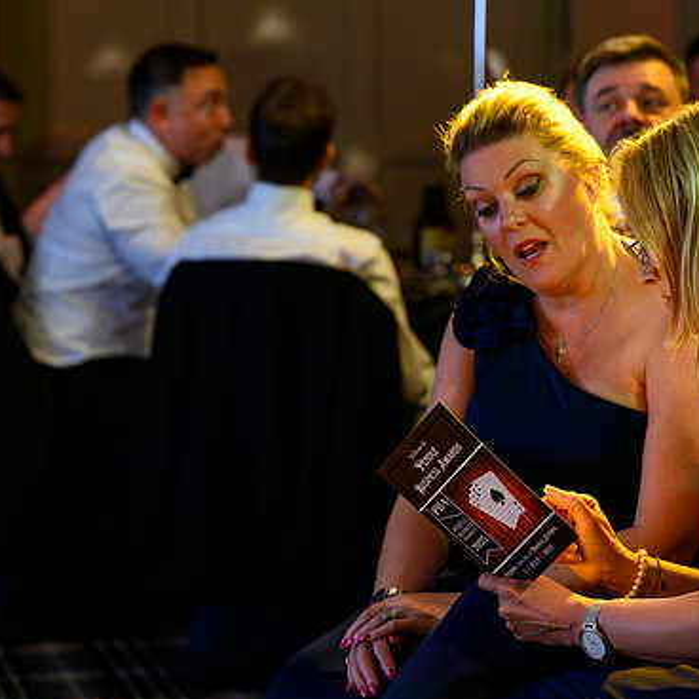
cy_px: 350
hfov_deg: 13.9
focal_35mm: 125
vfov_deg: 14.0
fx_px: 2856
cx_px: 543
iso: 6400
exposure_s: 1/200
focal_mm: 92
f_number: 4
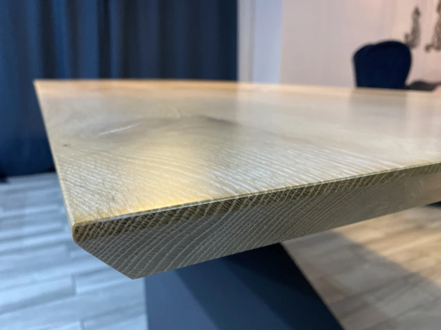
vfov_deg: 53.1
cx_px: 220
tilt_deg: -14.3
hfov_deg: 67.3
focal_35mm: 26
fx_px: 331
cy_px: 165
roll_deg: -0.8
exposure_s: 1/33
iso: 400
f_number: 1.8
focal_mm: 4.25
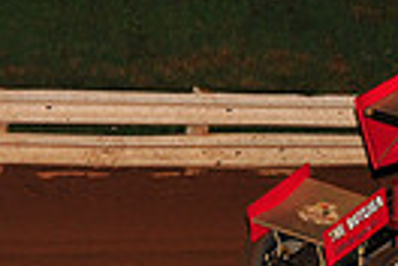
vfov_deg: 3.9
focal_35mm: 352
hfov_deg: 5.7
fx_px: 3891
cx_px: 850
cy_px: 130
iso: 1000
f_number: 6.3
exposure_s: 1/200
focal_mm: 80
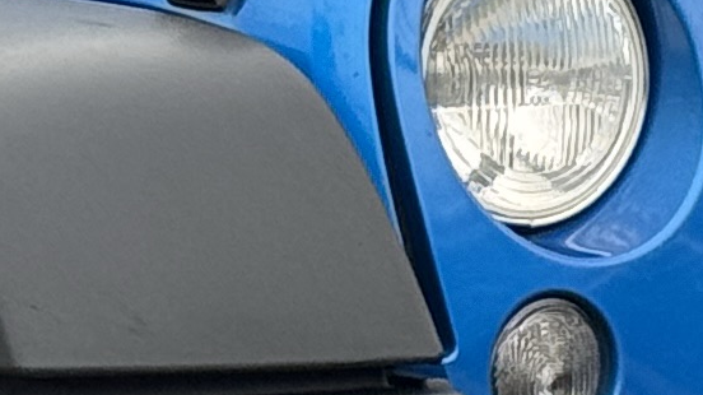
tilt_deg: -0.5
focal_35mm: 382
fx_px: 7118
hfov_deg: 5.6
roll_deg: +0.5
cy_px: 57
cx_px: -23
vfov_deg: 3.2
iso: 64
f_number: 1.78
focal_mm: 6.76
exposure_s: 1/700
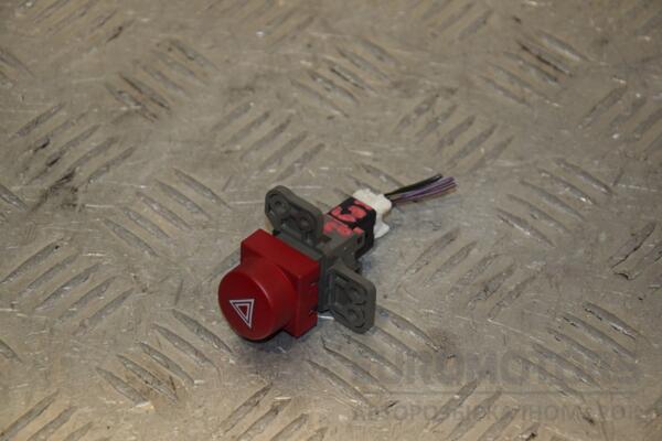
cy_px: 220
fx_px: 2344
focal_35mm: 128
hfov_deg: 16.1
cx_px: 331
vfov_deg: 10.8
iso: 800
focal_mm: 85
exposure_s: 1/200
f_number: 6.3
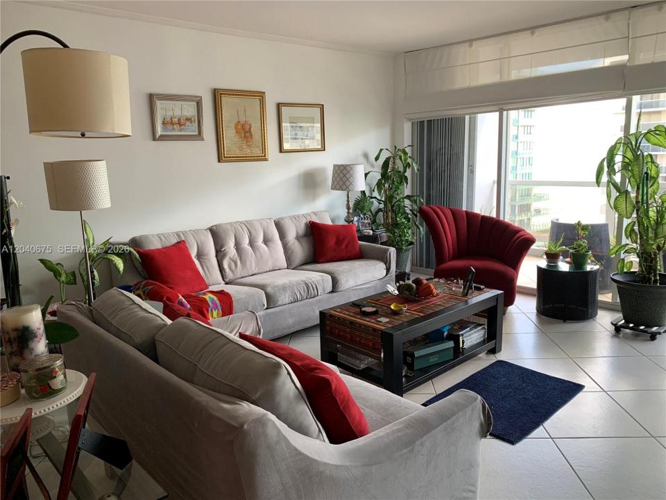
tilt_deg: -11.1
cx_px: 333
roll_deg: +1.3
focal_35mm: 26
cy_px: 250
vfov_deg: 53.1
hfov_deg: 67.3
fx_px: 500
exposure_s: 1/60
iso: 80
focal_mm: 4.25
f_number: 1.8
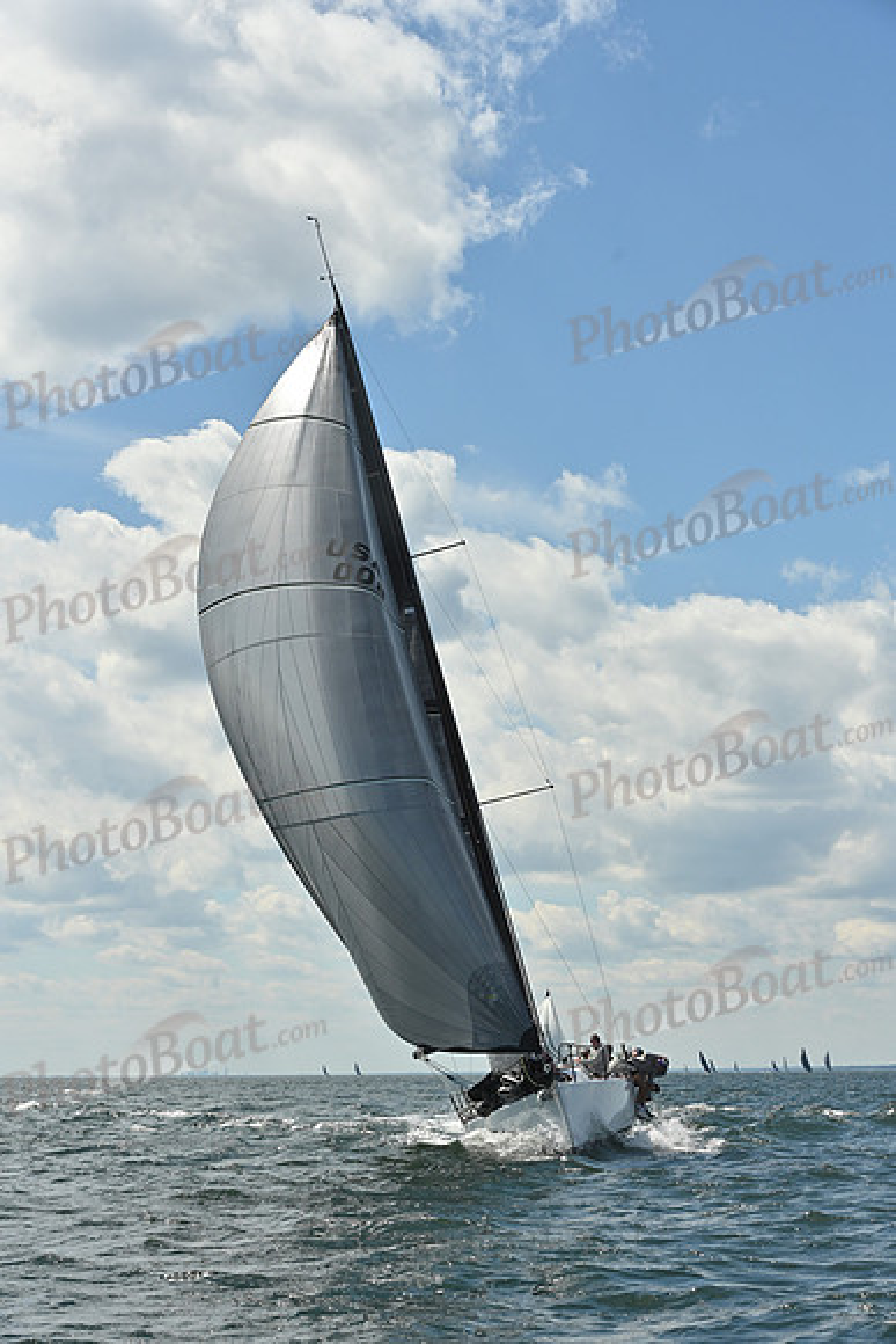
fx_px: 2612
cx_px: 448
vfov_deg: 28.8
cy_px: 672
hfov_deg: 19.5
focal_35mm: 70
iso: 250
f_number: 9
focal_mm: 70
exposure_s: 1/1600
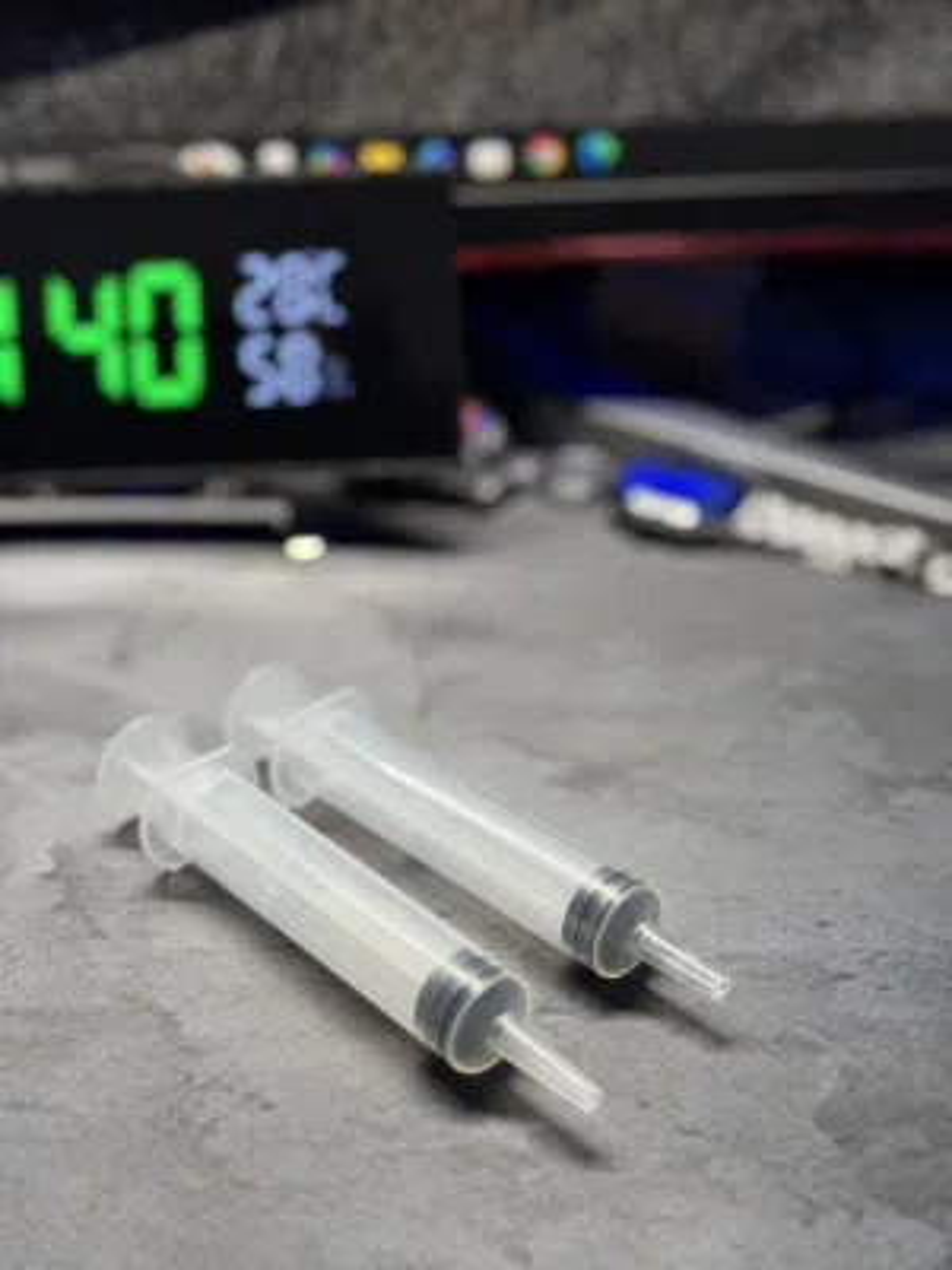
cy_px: 635
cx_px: 476
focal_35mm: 48
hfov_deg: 30.3
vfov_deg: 39.7
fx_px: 1760
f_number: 1.78
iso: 160
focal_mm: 6.76
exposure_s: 1/59
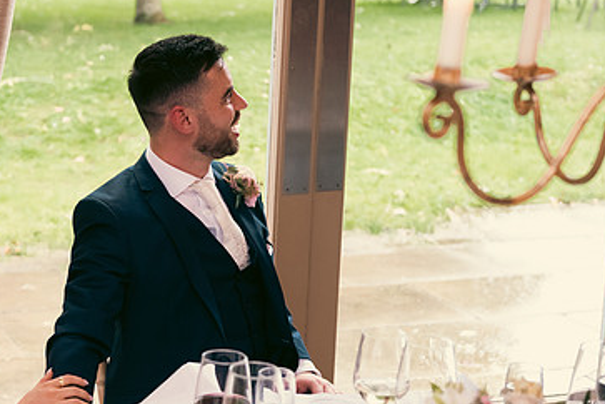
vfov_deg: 16.5
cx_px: 138
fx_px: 1395
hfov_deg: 24.2
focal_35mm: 83
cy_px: 220
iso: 1000
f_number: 3.5
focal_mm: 52
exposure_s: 1/160
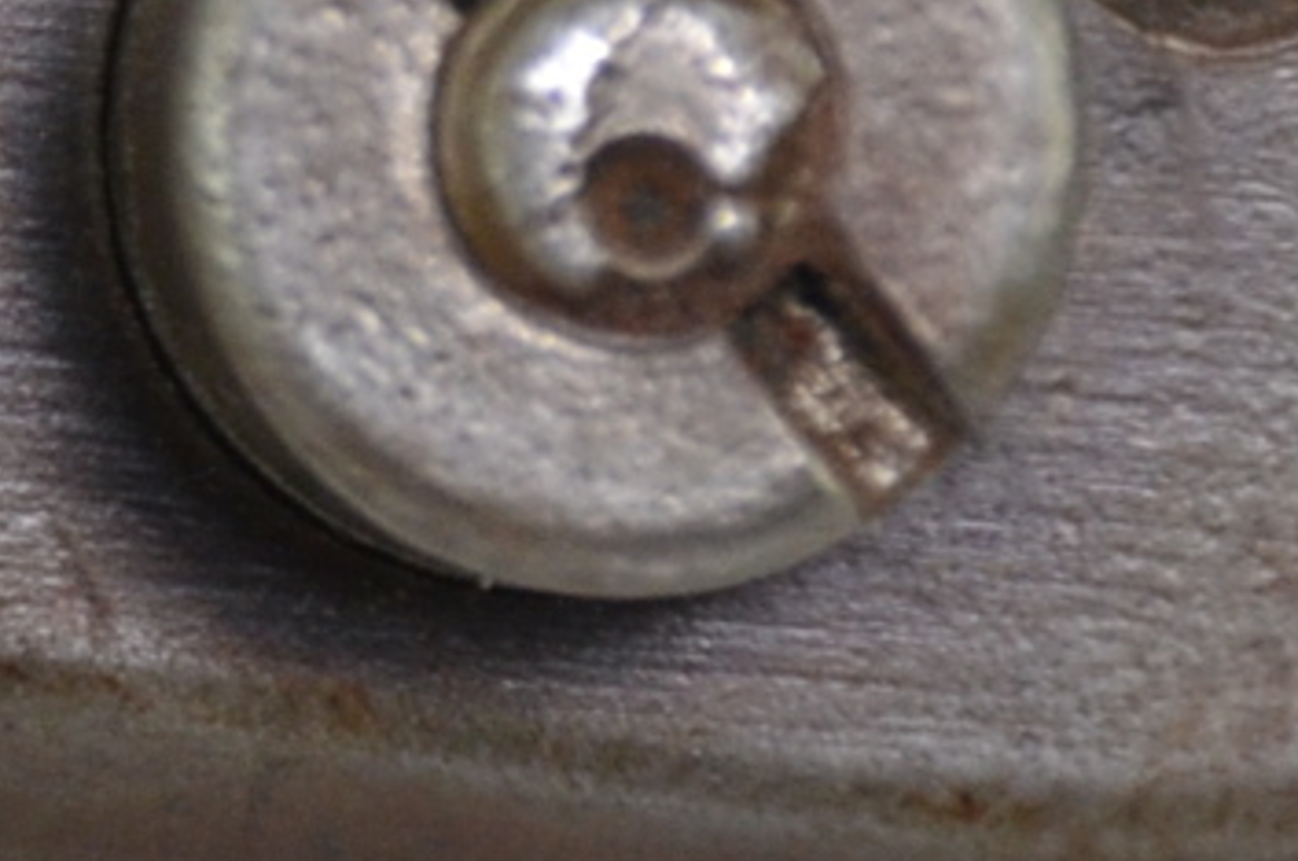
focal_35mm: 1413
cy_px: 144
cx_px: -971
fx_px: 50872
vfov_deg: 1.0
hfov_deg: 1.5
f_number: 5.6
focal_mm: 135
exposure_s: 1/250
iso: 560
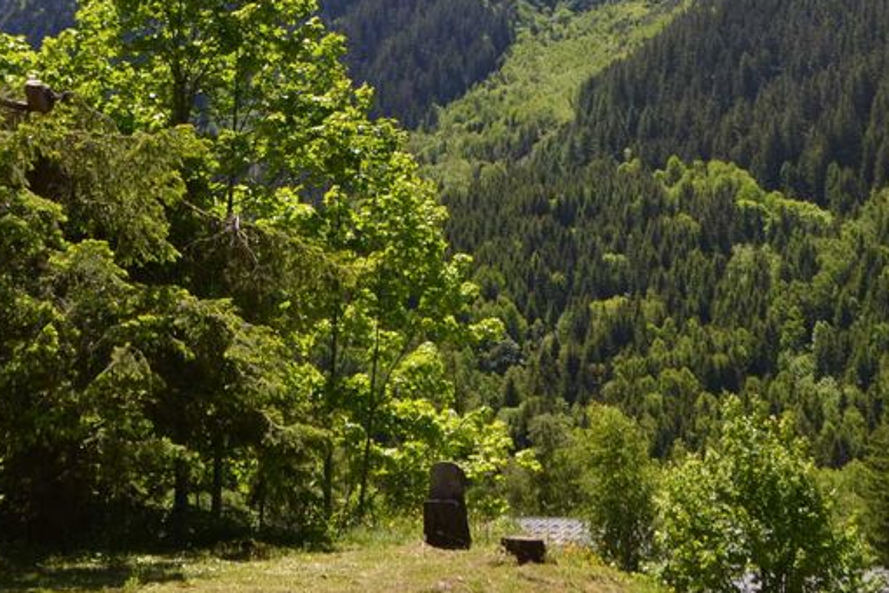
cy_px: 49
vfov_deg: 21.4
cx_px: 495
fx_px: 1531
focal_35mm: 62
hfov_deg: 32.3
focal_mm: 18
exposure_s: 1/200
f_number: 7.1
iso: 100
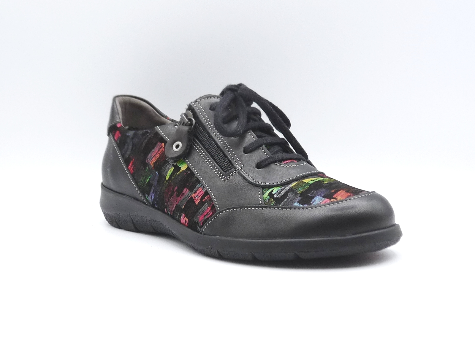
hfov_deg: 39.7
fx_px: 659
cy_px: 178
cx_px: 238
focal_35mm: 48
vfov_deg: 30.3
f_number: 4
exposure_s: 1/100
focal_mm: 4.8
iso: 100
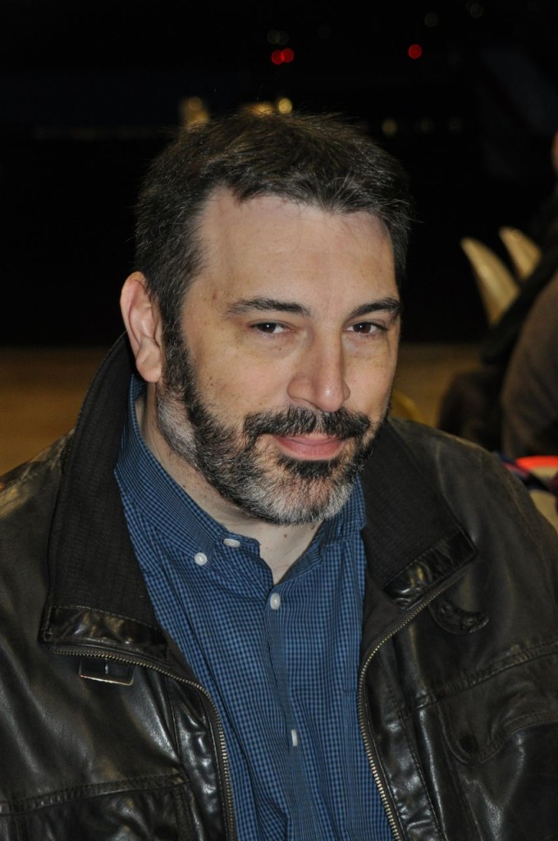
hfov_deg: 15.1
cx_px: 279
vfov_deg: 22.6
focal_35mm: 90
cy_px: 420
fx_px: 2098
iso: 800
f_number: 5
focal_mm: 60
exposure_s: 1/60
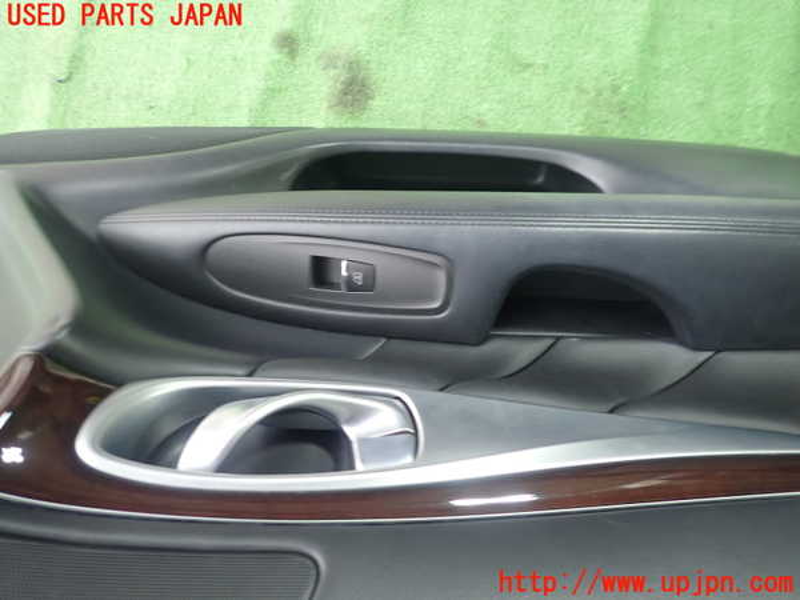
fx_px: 578
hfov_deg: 69.4
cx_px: 400
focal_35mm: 25
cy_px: 300
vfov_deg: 54.9
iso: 200
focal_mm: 4.5
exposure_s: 1/30
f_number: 2
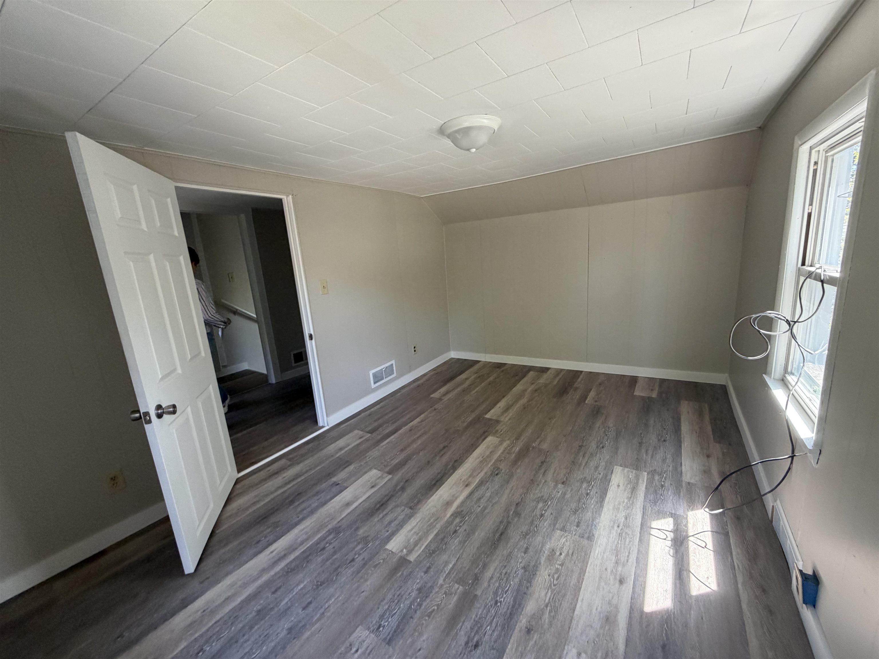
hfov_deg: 102.1
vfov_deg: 85.7
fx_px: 356
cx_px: 440
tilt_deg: -11.0
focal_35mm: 14
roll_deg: +4.8
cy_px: 330
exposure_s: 1/121
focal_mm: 2.22
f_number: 2.2
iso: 250
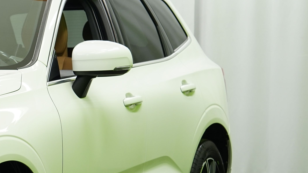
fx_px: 1331
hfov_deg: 12.7
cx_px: -121
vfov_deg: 7.4
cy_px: 153
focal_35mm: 163
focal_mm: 55
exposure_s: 1/20
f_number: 5.6
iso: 500
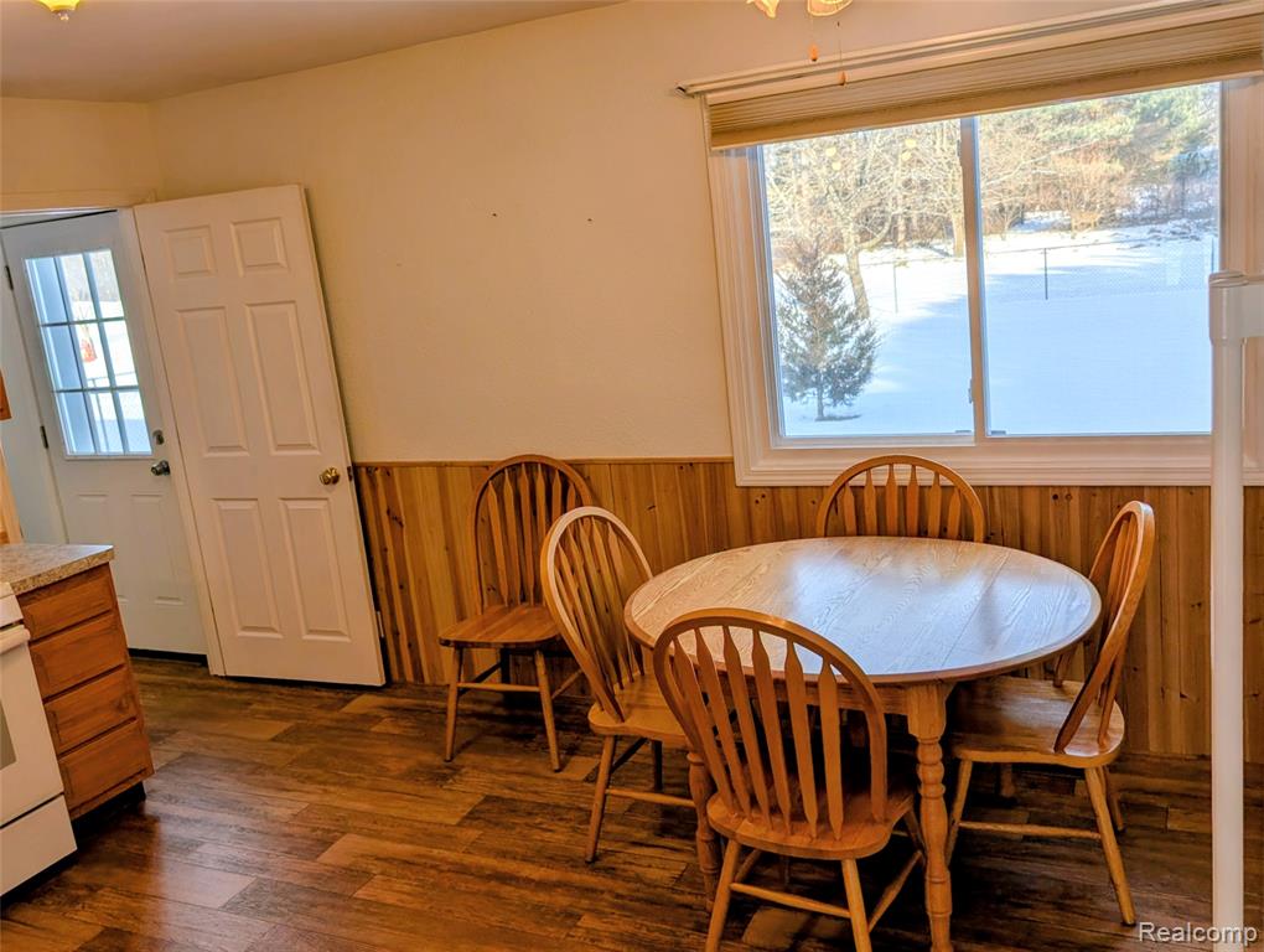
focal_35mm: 24
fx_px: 878
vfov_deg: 56.9
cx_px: 632
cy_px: 476
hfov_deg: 71.5
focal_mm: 6.9
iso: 24
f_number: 1.68
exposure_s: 1/233
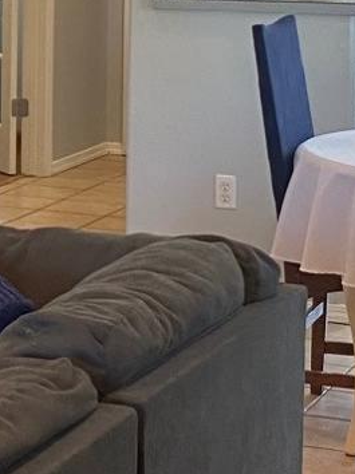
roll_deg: -0.3
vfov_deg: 13.2
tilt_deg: -2.9
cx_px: -177
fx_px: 2012
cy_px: -17
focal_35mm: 147
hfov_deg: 9.8
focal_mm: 4.25
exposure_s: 1/60
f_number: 1.8
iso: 100
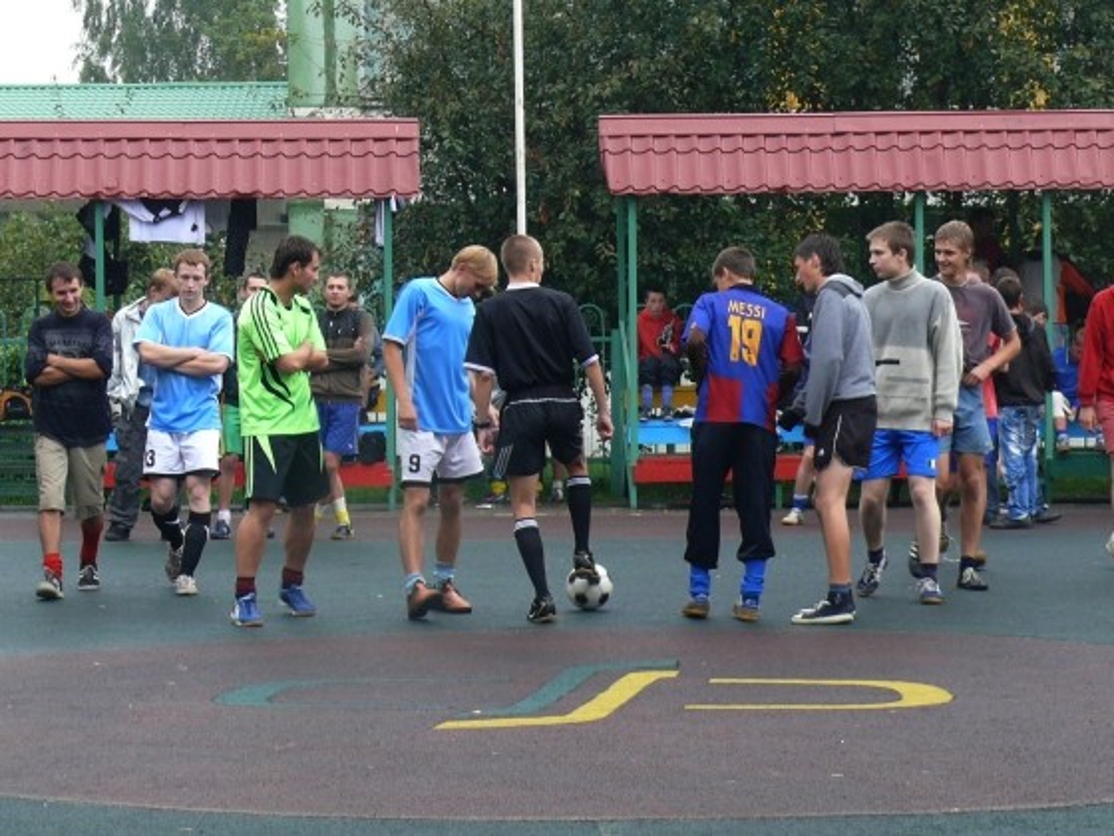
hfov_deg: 19.3
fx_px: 3283
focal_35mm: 102
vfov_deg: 14.5
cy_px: 418
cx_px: 557
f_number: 3.2
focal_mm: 13.3
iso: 100
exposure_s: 1/80
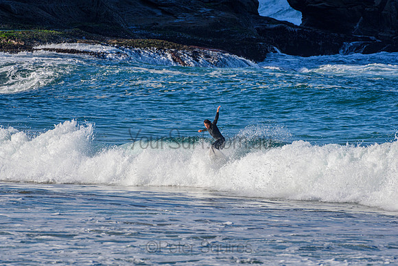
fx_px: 8293
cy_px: 133
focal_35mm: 750
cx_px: 199
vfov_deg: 1.8
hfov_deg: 2.7
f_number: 5.6
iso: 280
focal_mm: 500
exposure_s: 1/2000
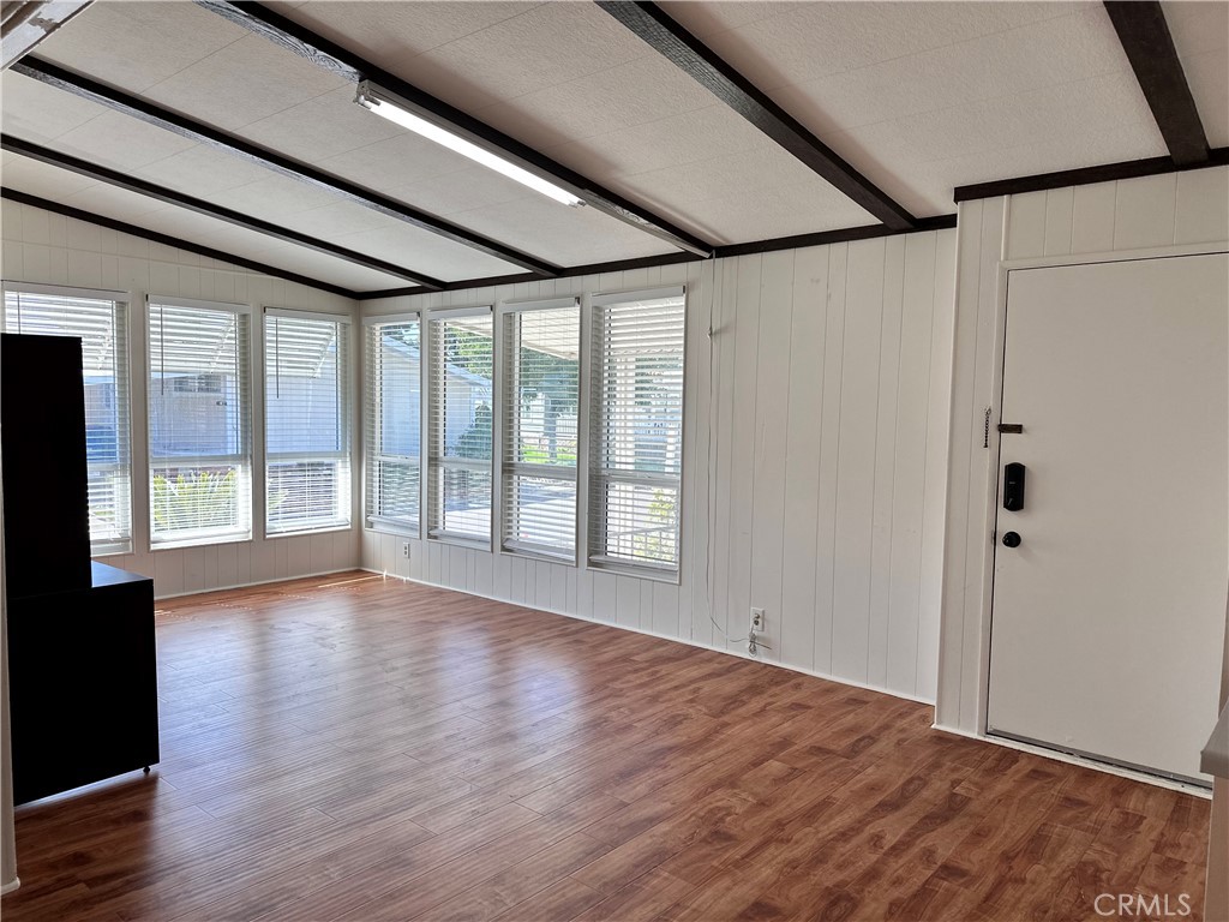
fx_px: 852
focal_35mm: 24
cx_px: 614
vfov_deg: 56.8
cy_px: 461
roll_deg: -1.3
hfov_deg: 71.6
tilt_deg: -4.0
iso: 80
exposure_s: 1/312
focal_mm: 6.86
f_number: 1.78
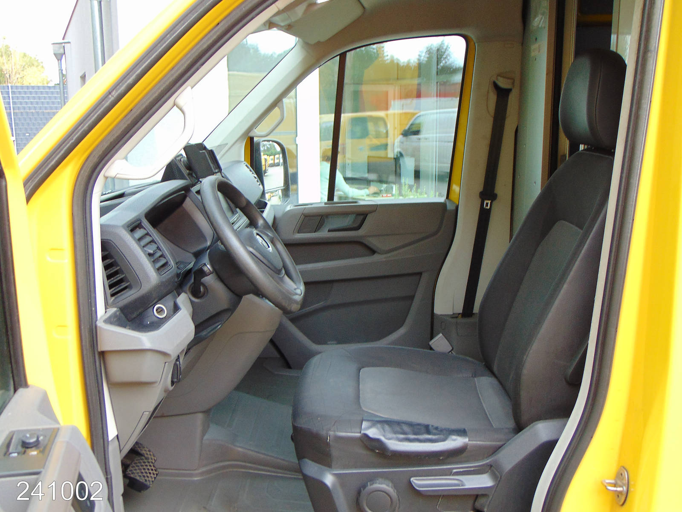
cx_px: 341
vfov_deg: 40.7
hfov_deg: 52.6
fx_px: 690
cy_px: 256
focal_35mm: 35
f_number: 3.2
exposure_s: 1/80
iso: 80
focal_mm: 6.3
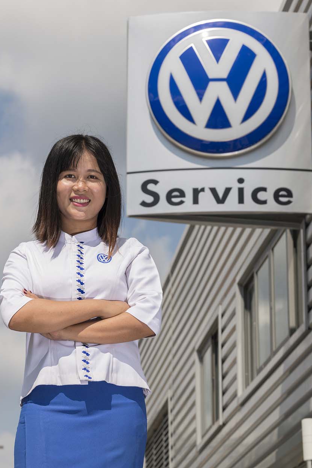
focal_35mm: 110
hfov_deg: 12.4
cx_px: 147
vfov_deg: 18.6
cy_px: 258
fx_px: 1430
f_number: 10
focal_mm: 95
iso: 100
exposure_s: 1/200
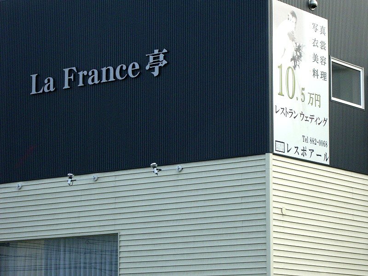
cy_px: 138
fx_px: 1138
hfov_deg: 18.4
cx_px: 184
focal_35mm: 107
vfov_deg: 13.8
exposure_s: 1/200
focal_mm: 17.4
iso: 160
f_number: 4.8
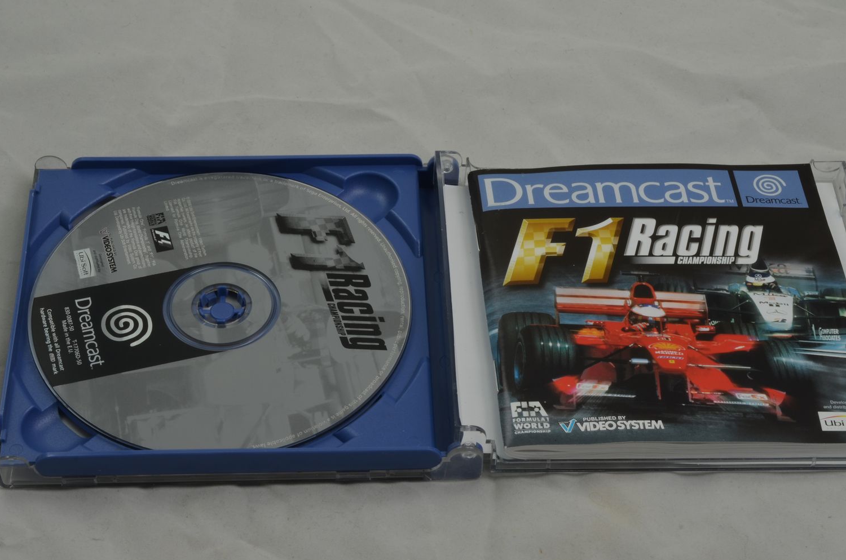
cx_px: 433
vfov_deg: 18.8
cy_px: 291
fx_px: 1689
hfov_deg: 28.1
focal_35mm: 72
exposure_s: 1/2.5
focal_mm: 40
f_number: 20
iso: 100
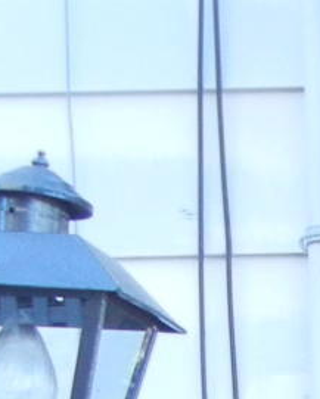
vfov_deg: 5.7
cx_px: 1138
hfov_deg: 4.4
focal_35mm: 332
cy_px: 882
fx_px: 3928
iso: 160
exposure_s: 1/94.6
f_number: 3.8
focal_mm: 8.1
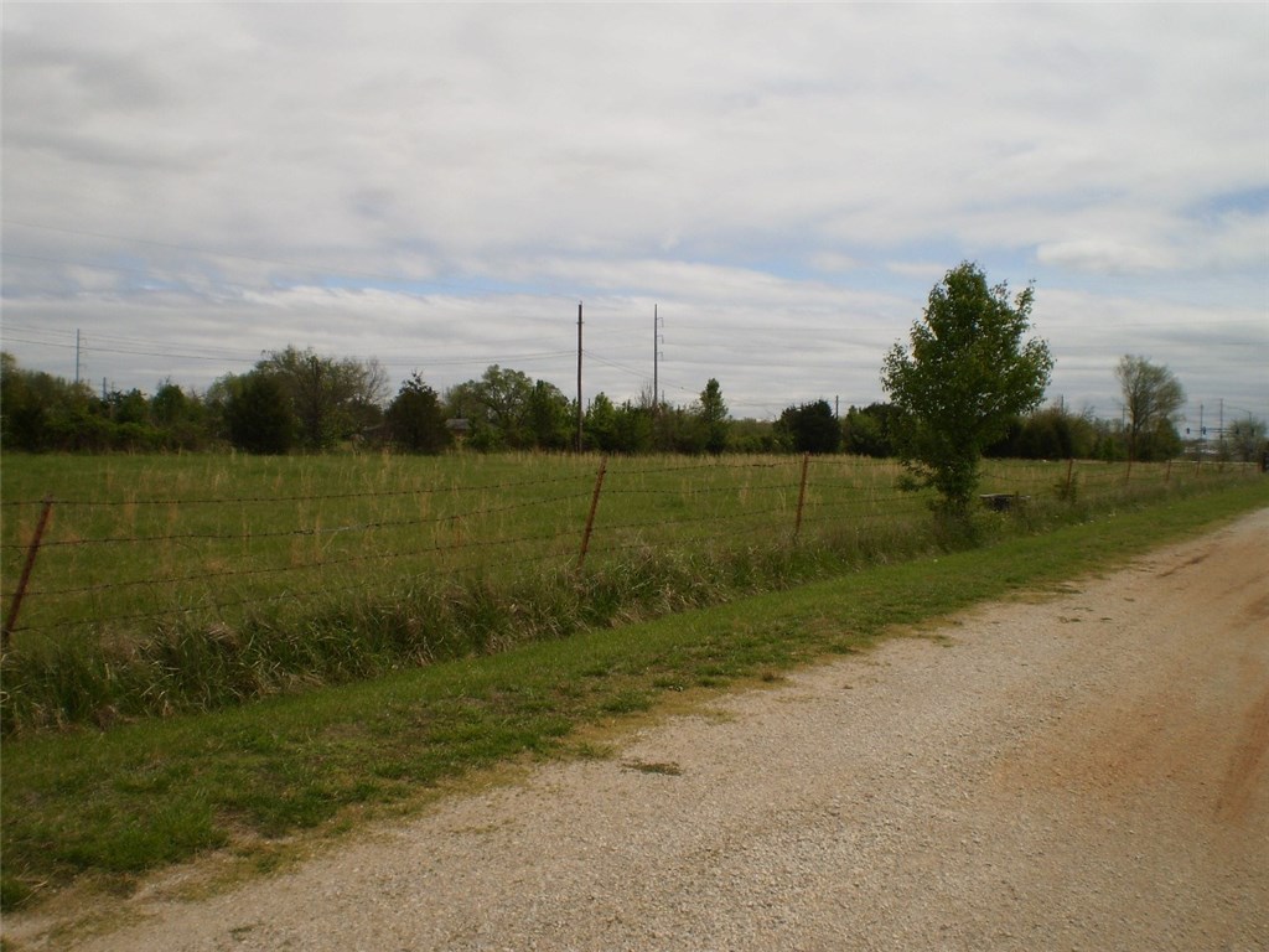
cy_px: 476
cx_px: 634
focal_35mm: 36
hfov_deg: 51.4
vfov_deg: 39.7
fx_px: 1320
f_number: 4.6
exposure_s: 1/2000
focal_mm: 6.3
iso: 64
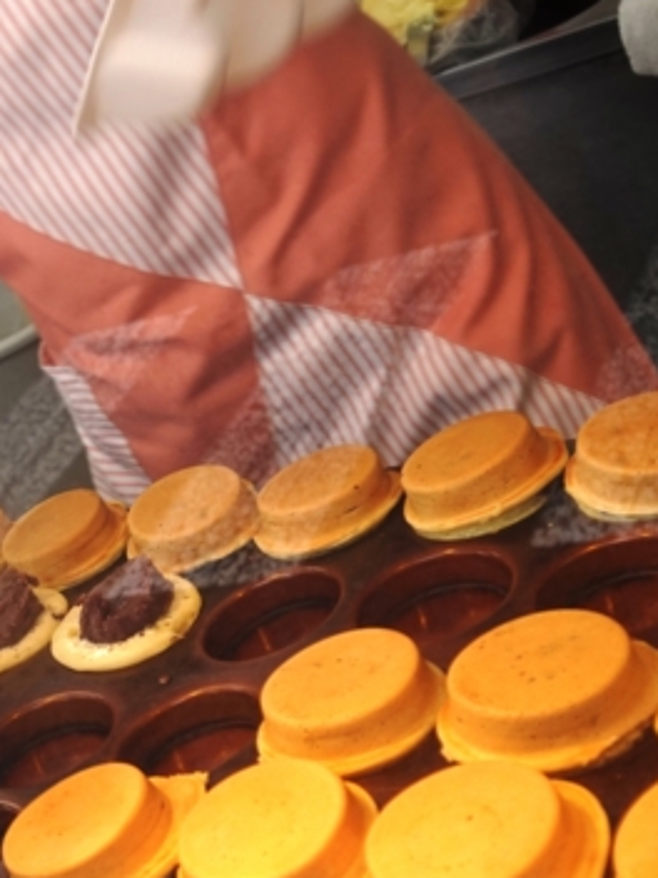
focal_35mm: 59
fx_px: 1495
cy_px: 582
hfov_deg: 23.8
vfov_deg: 32.4
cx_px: 15
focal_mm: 18
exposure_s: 1/60
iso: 100
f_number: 4
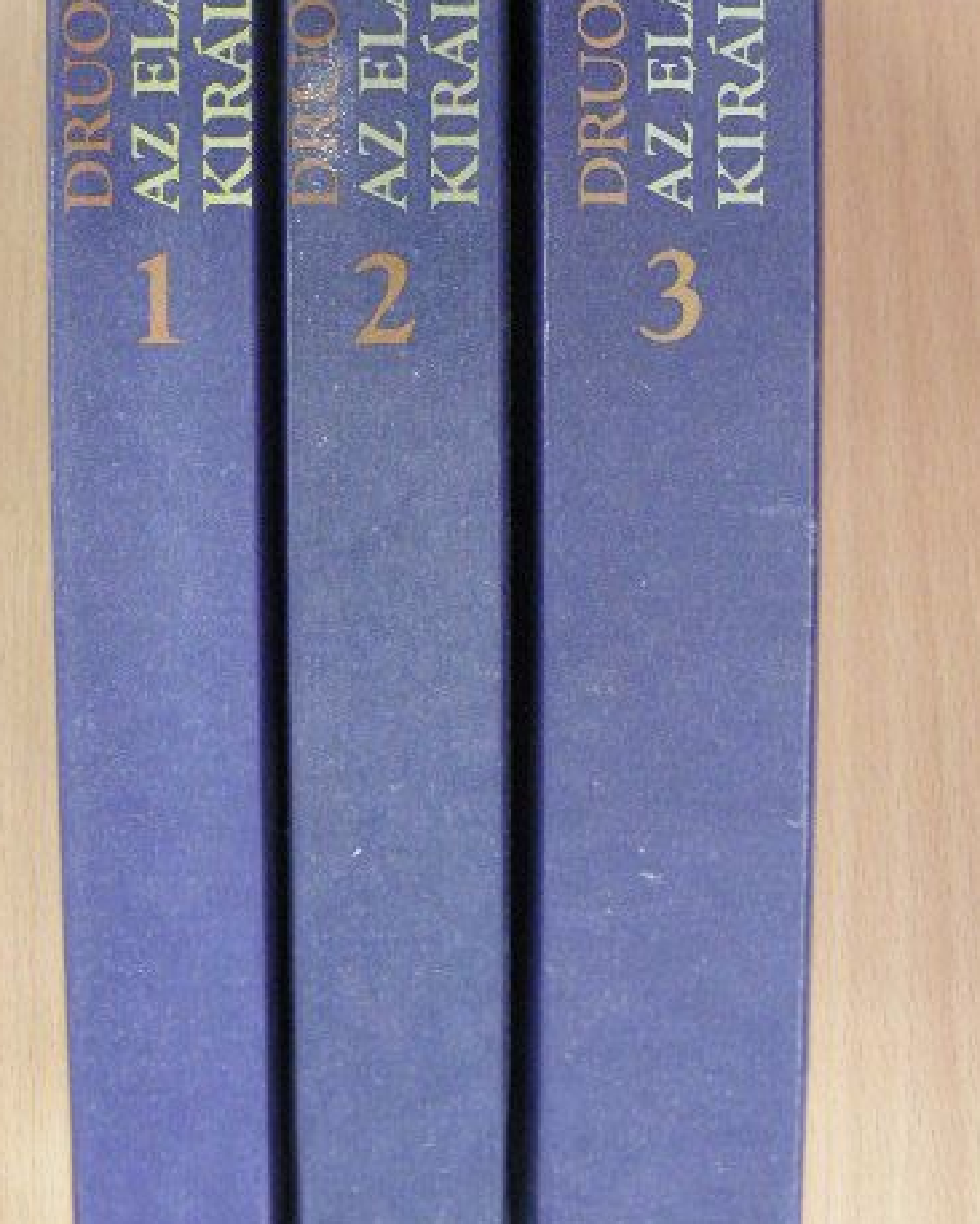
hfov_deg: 27.1
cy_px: 423
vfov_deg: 33.3
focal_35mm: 56
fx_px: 2029
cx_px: 458
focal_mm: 6.8
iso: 255
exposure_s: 1/8
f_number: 3.5
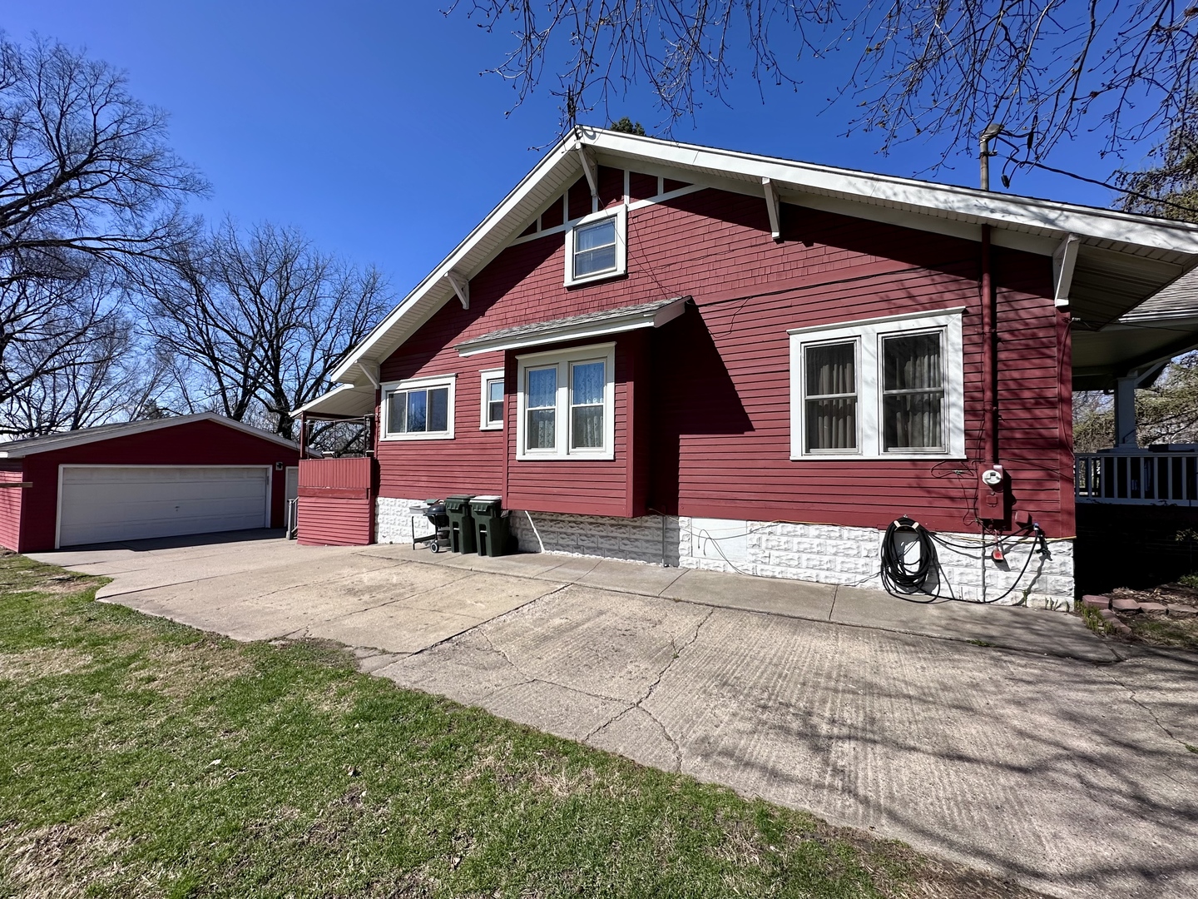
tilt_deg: +2.5
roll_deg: -0.8
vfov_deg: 85.7
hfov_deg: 102.1
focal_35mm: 14
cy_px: 450
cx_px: 599
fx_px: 485
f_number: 2.2
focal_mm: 2.22
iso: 50
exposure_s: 1/2506
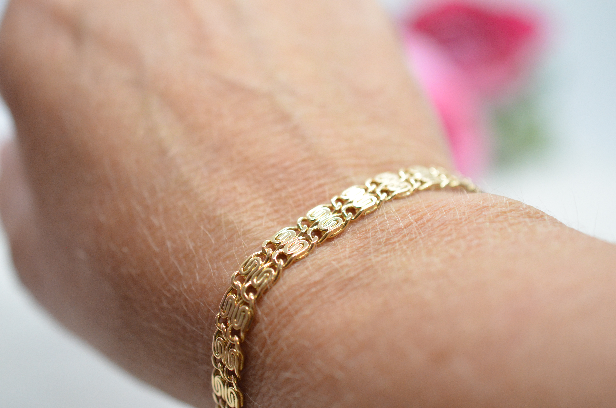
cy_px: 204
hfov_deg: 33.5
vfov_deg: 22.5
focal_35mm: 60
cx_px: 308
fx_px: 1025
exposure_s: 1/1250
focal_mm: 40
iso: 2500
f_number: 4
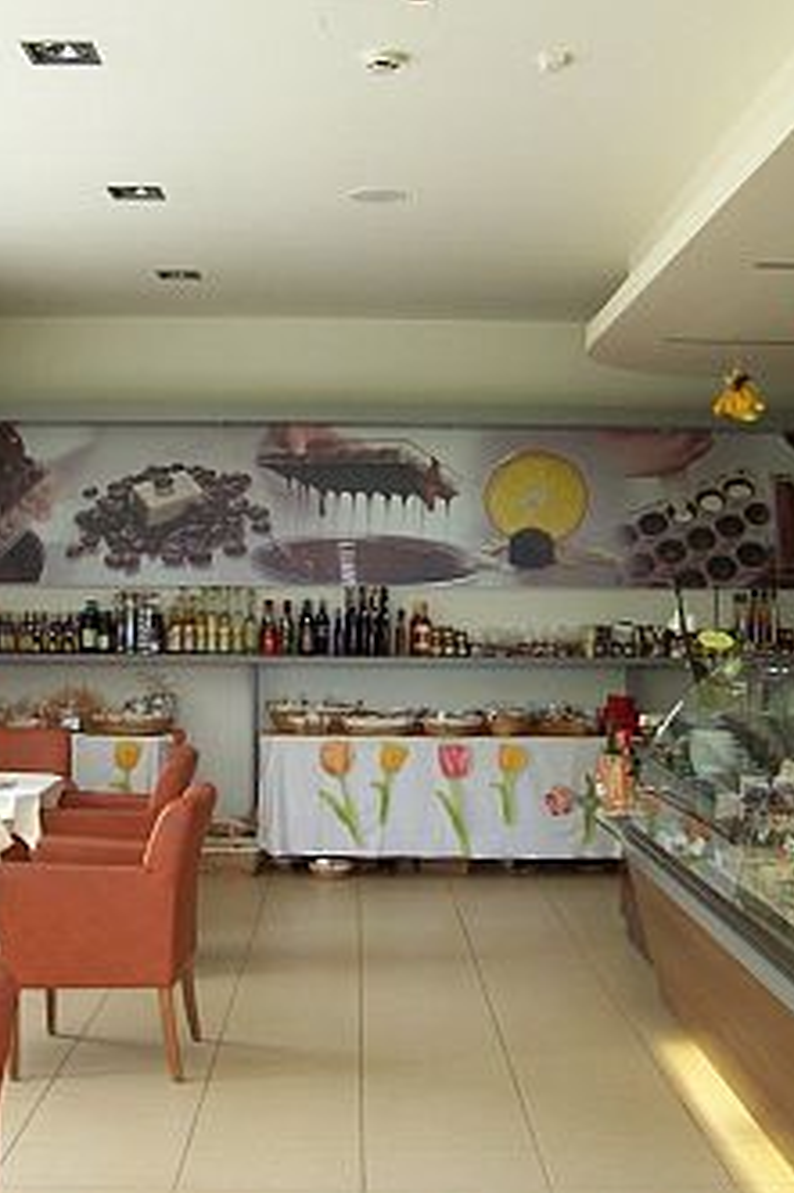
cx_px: 428
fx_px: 1590
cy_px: 589
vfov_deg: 41.1
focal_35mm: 48
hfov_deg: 28.0
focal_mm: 5.6
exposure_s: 1/90
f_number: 2.7
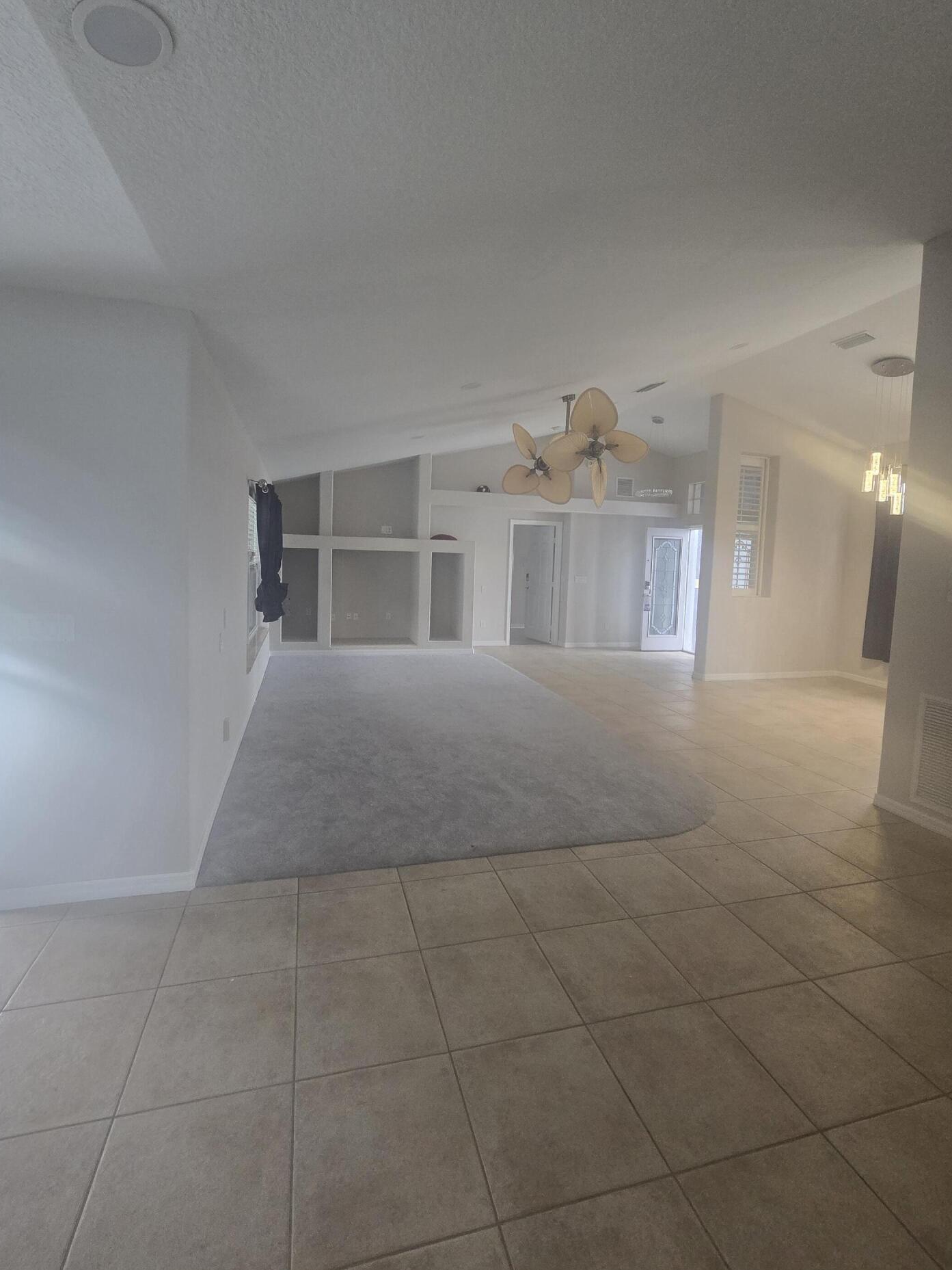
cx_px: 452
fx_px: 513
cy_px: 596
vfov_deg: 101.9
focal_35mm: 14
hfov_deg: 85.6
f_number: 2.2
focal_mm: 2.2
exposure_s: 1/60
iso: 200
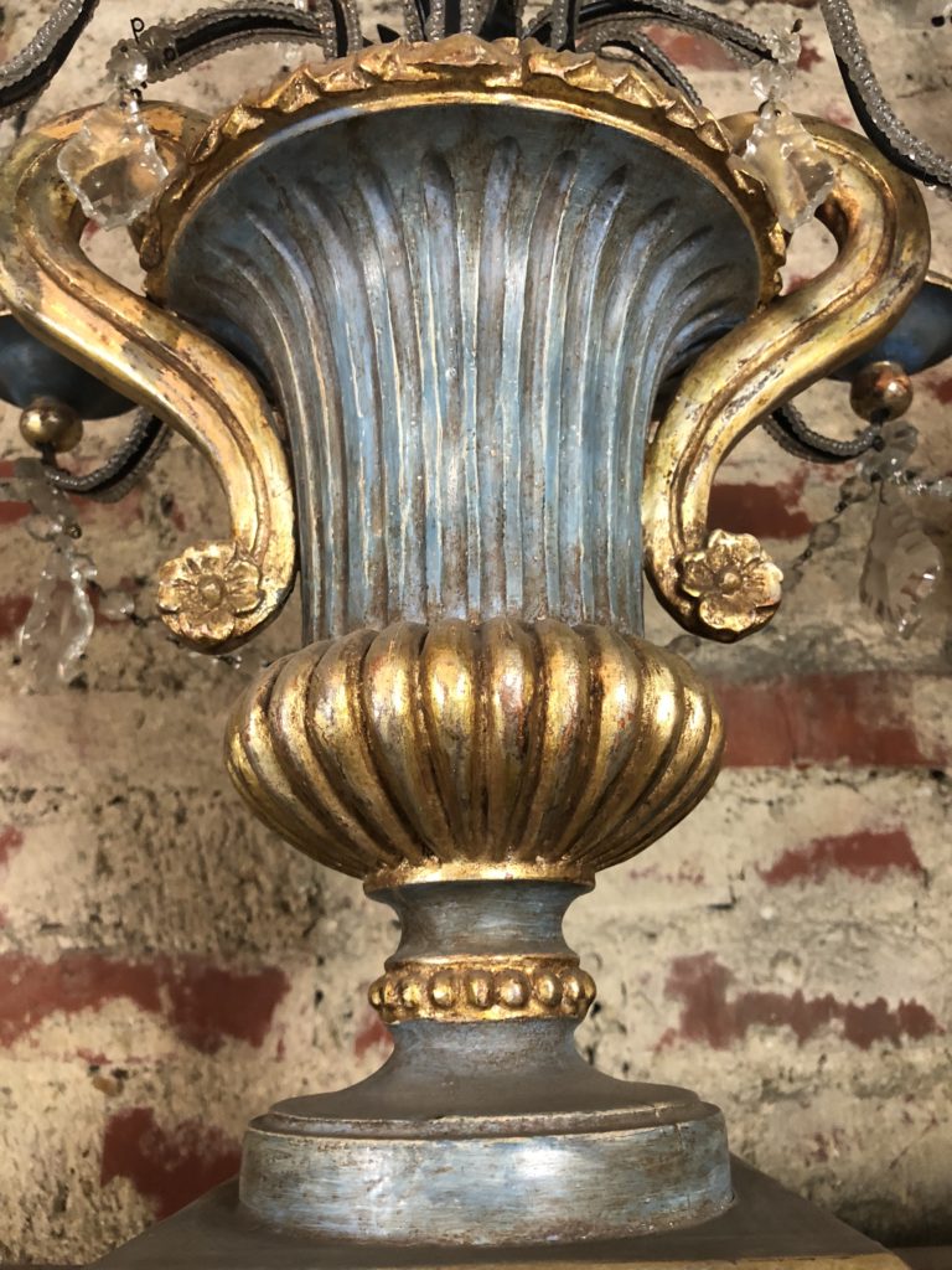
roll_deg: +0.2
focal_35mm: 28
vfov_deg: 63.4
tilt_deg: +19.4
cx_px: 476
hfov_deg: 49.7
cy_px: 635
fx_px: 1027
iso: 80
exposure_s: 1/17
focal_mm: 4
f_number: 1.8
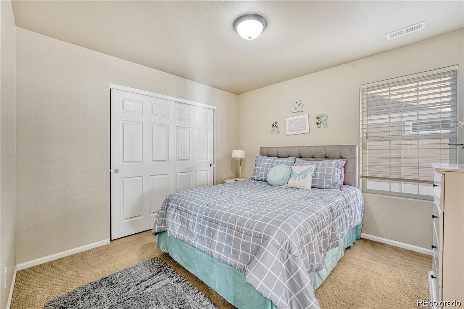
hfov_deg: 101.5
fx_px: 189
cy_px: 154
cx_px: 232
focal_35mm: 15
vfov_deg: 78.4
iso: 400
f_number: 8
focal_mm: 14.7
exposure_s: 1/100
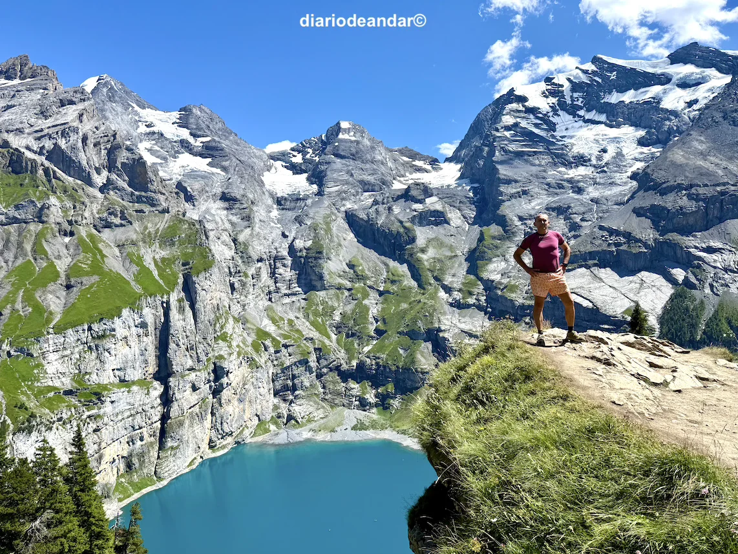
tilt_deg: +1.9
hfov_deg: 71.6
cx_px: 369
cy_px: 277
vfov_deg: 56.8
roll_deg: +2.9
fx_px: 512
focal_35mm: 24
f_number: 1.78
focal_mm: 6.76
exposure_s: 1/4167
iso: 80
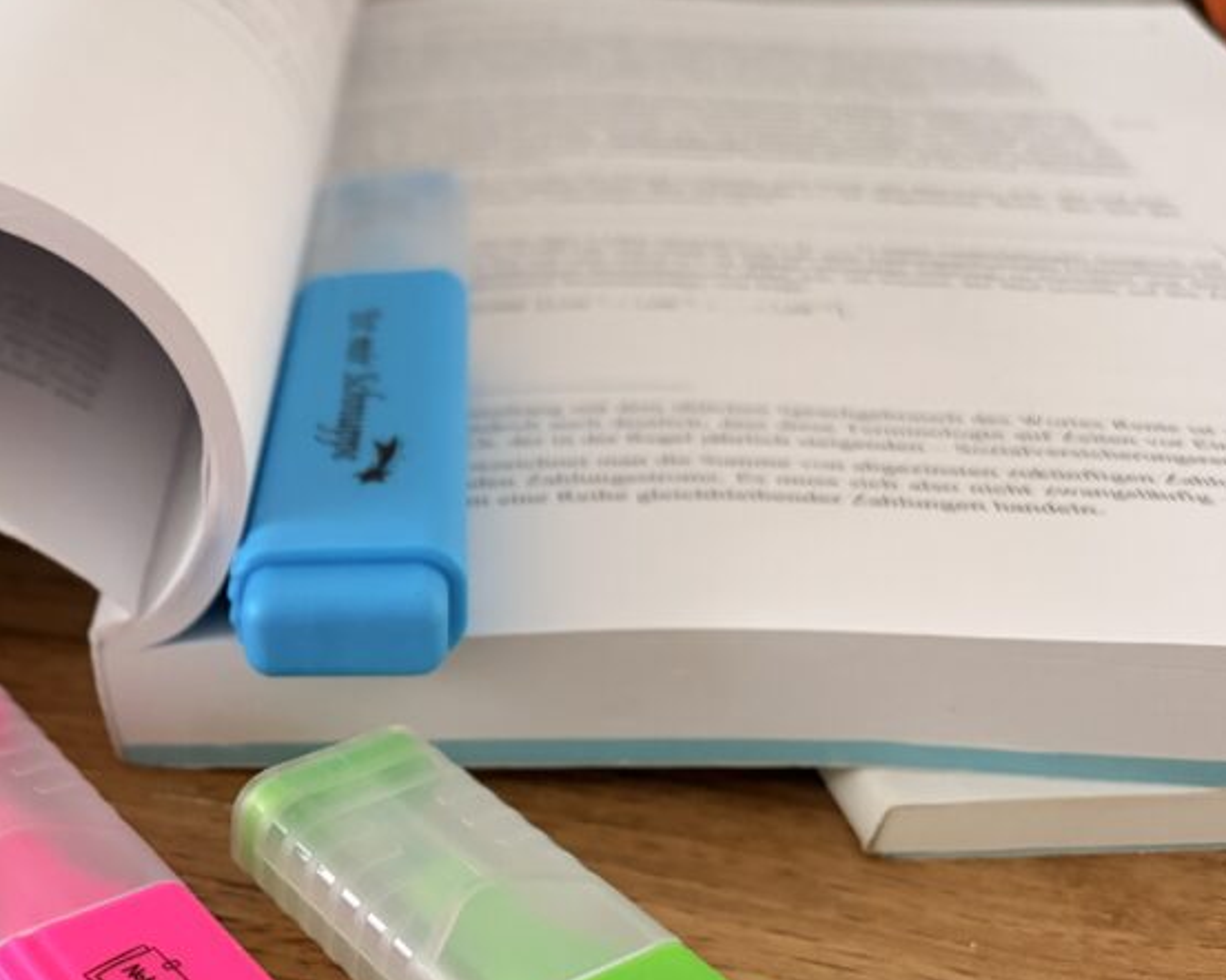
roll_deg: +0.8
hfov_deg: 36.8
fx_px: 1705
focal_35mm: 47
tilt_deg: -34.4
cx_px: 104
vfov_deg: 31.4
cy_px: 752
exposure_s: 1/60
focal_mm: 5.96
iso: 500
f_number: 1.6
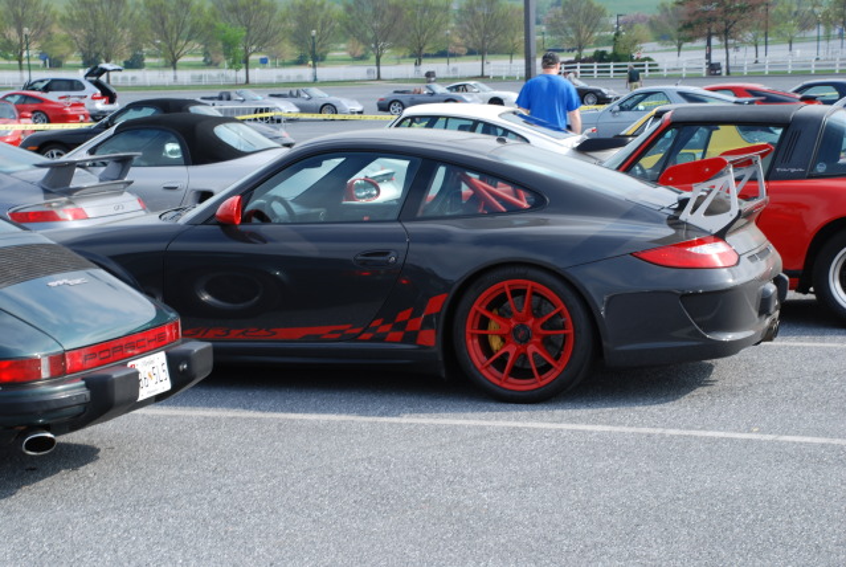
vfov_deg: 17.5
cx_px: 423
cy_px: 284
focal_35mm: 78
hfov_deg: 26.0
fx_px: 1836
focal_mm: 52
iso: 100
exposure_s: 1/60
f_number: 13
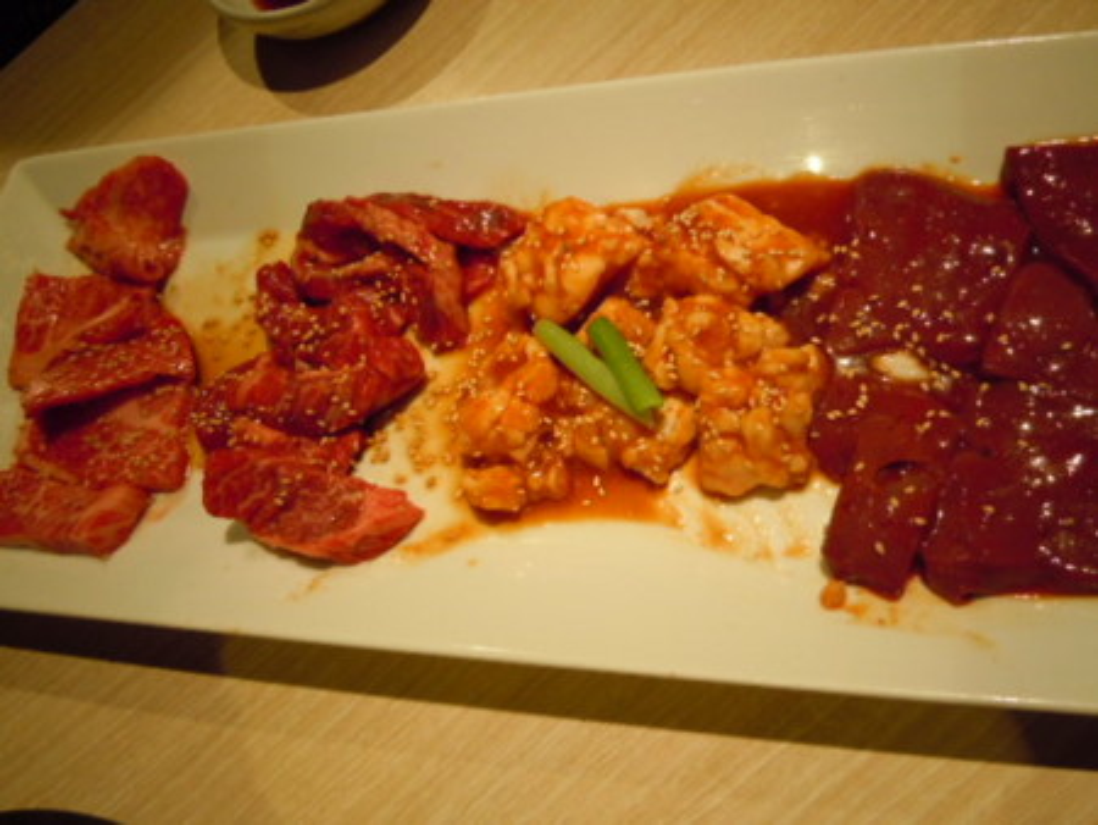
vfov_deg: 46.8
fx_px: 952
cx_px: 549
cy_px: 412
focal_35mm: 30
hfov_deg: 59.9
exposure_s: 1/125
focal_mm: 5.4
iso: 250
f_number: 3.5
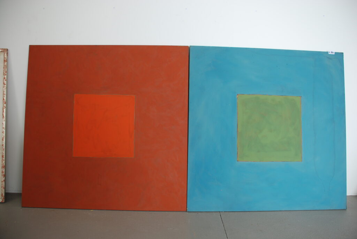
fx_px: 298
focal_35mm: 30
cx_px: 178
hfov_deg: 61.9
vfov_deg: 43.7
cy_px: 120
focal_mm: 20
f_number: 3.8
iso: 200
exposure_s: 1/30
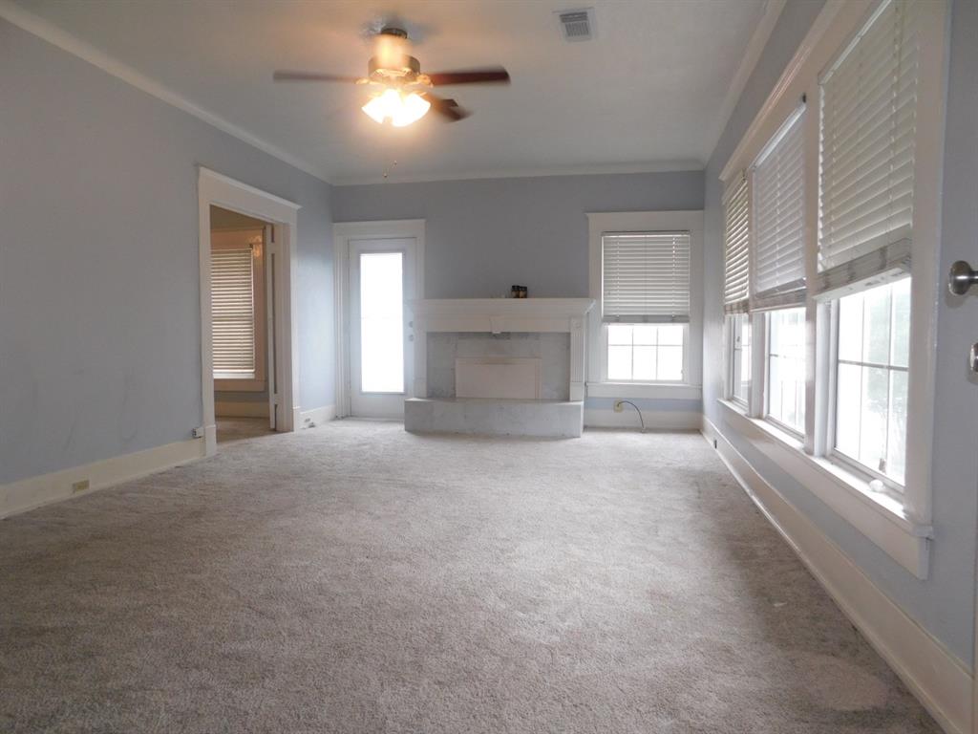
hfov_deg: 73.9
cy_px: 367
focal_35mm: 23
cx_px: 489
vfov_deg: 58.9
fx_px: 650
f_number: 3
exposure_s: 1/50
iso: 125
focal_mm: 4
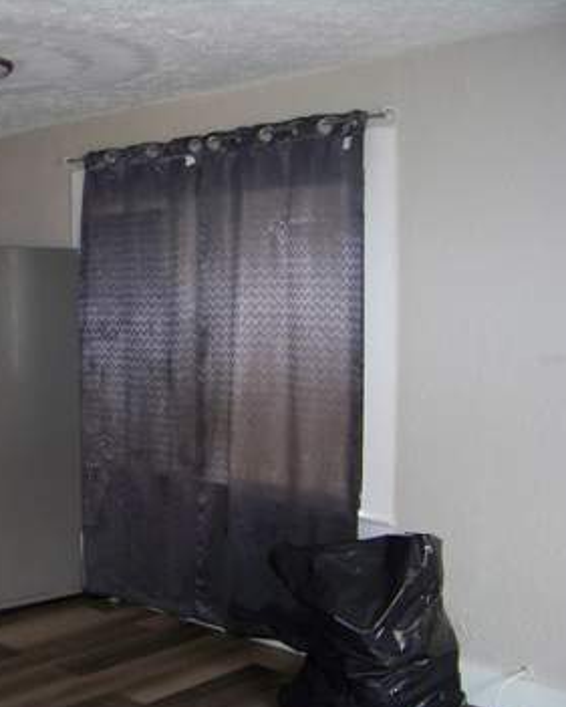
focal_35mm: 48
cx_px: 115
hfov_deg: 30.7
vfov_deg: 38.8
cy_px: 359
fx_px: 1005
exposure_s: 1/30
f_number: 2.8
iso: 200
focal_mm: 5.85
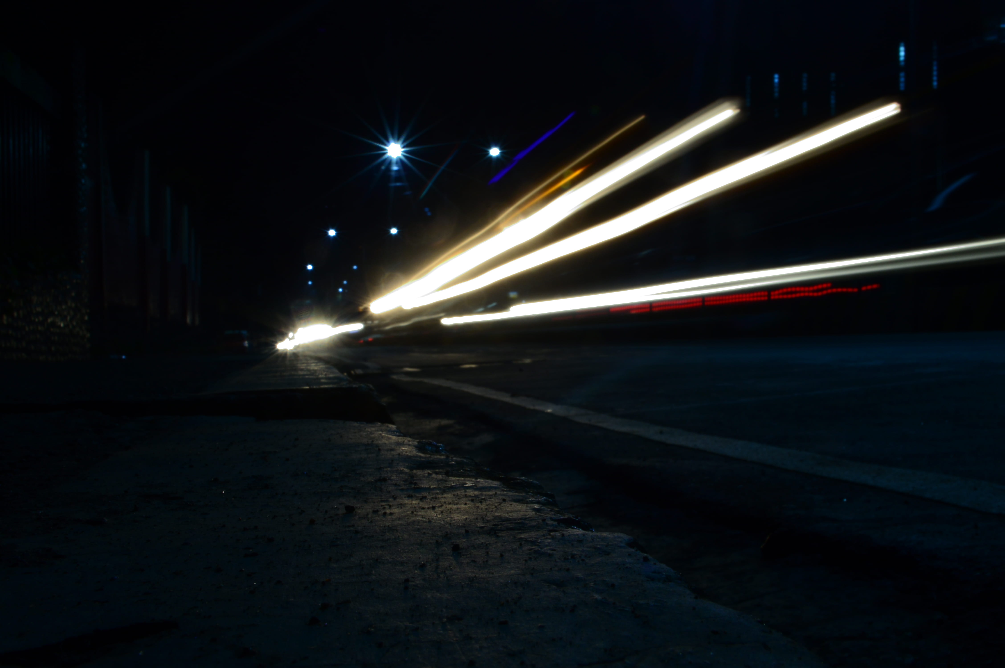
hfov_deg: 53.2
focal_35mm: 36
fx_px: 1004
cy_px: 334
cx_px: 502
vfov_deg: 36.8
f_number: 25
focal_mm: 24
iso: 400
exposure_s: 3
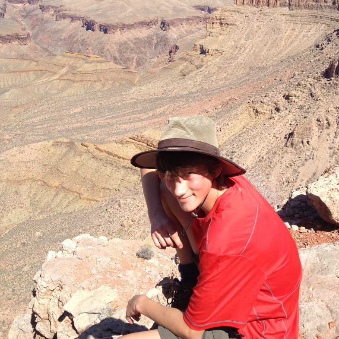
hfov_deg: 40.0
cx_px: 170
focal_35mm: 42
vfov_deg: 39.5
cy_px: 112
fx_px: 465
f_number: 2.4
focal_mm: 4.28
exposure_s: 1/1453
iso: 50
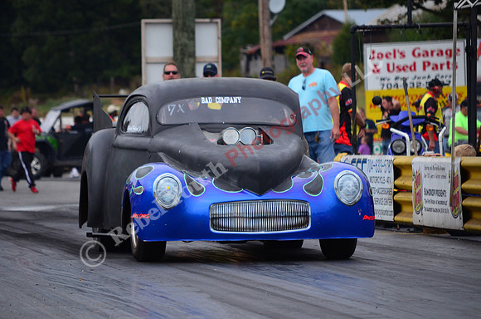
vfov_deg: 5.2
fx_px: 3500
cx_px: 240
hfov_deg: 7.9
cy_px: 160
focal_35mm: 262
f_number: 5.3
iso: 1000
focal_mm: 175
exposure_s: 1/2000
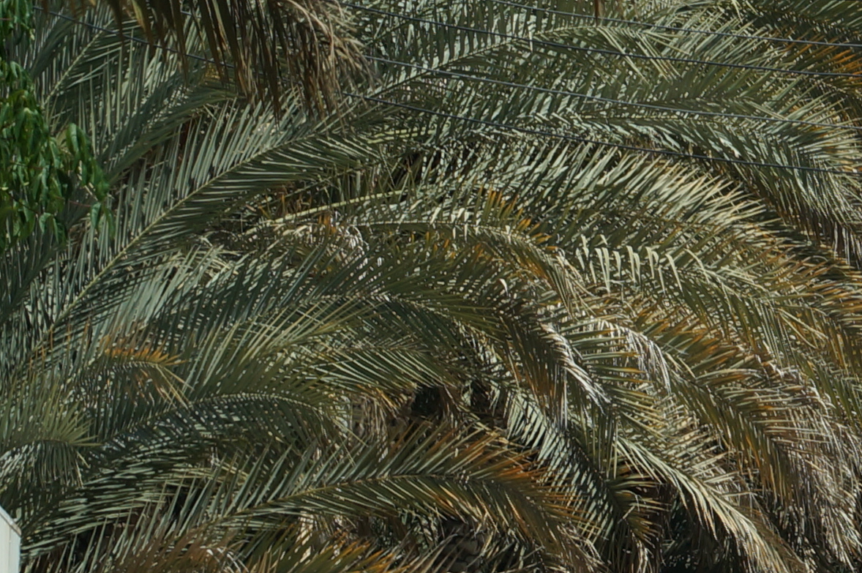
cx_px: 1042
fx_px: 11221
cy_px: 53
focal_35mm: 469
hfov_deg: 4.4
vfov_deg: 2.9
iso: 100
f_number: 8
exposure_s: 1/320
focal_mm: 75
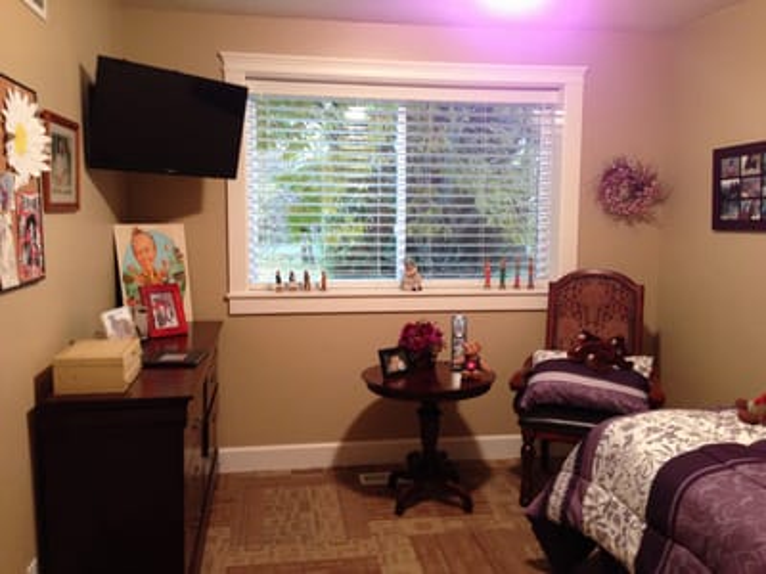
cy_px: 287
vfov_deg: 42.9
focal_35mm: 33
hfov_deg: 55.4
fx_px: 730
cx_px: 383
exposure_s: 1/20
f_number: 2.4
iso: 250
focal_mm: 4.12
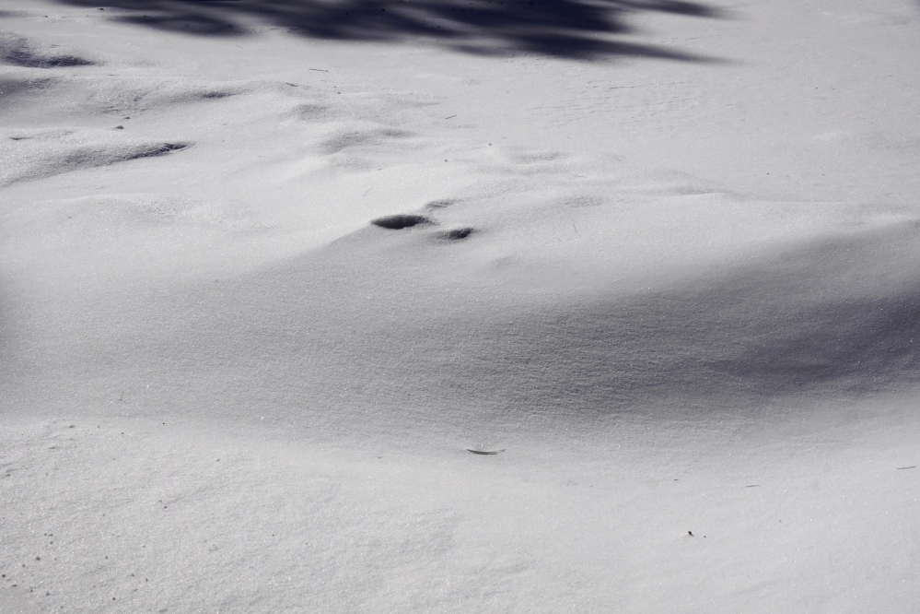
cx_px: 460
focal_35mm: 52
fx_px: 1342
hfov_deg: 37.9
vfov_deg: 25.8
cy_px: 307
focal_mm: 35
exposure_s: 1/320
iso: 100
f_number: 13
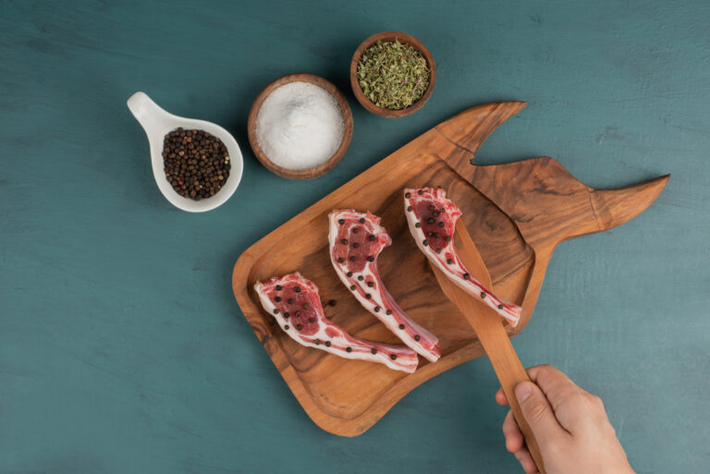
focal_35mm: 50
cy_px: 237
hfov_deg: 39.6
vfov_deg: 27.0
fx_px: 987
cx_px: 355
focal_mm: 50
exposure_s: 1/125
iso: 320
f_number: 11
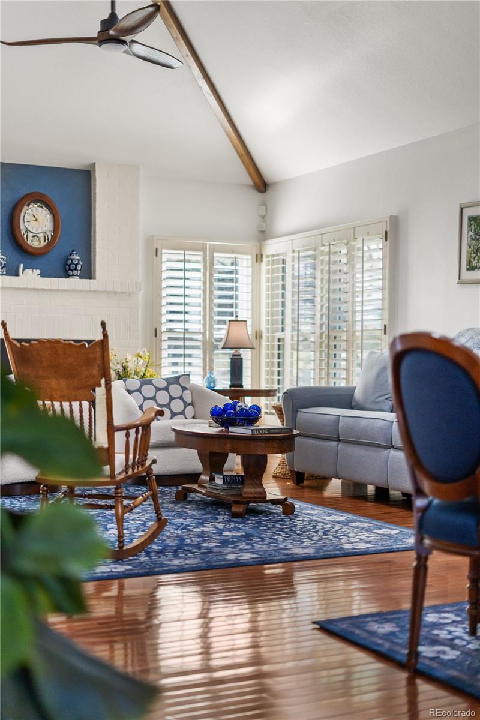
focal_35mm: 50
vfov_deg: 39.6
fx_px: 1000
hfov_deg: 27.0
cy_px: 360
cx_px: 240
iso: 1600
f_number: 1.8
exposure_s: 1/1250
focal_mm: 50
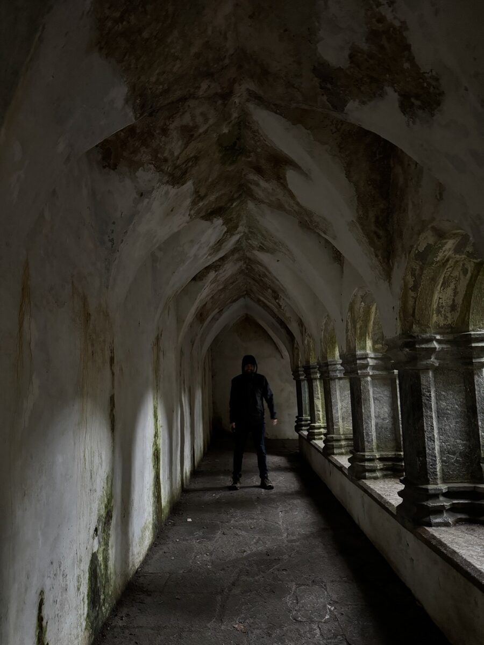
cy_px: 322
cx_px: 242
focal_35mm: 24
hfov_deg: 56.8
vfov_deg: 71.6
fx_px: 447
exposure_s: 1/30
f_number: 1.78
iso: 1600
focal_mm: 6.76
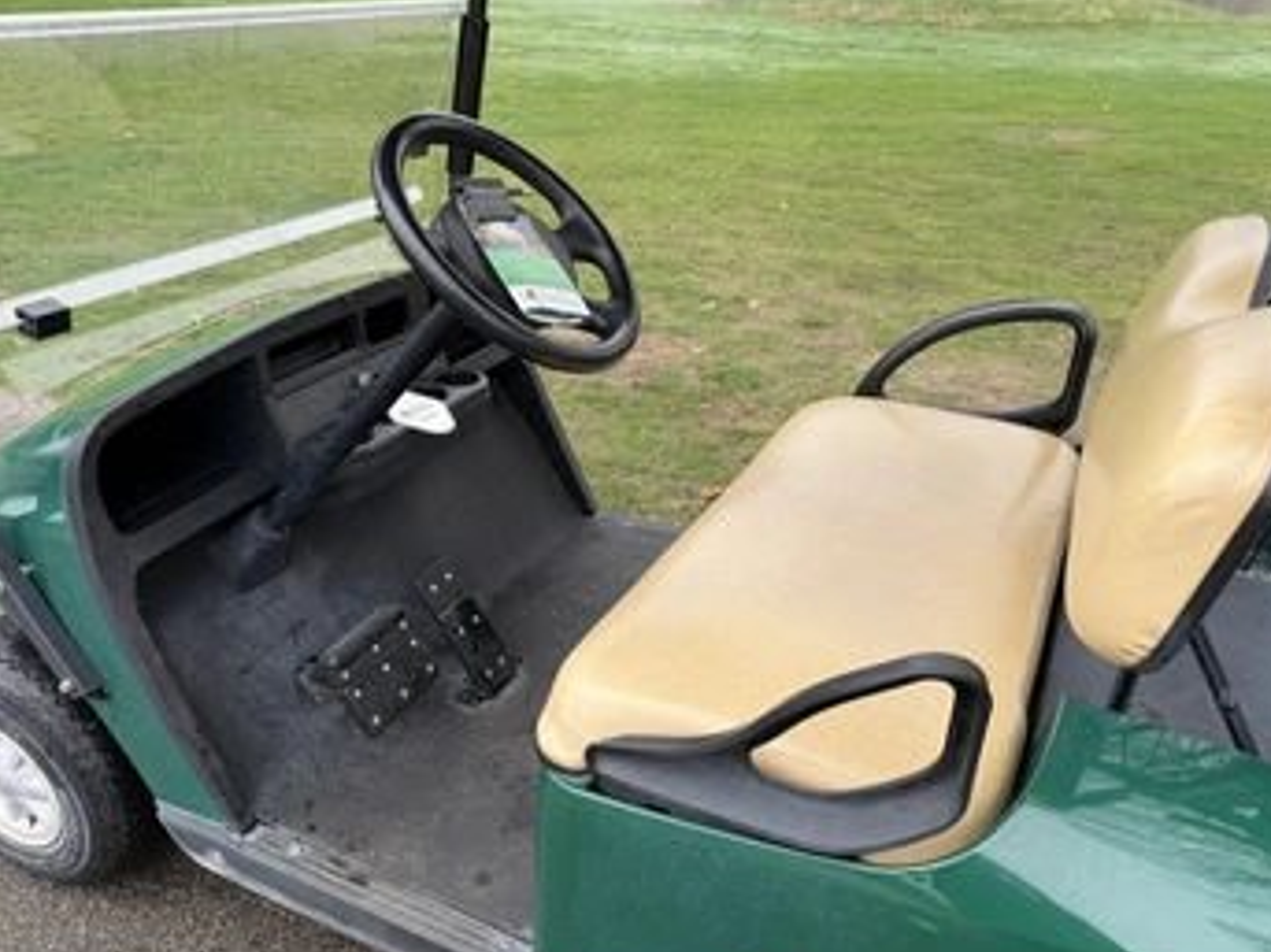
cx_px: 730
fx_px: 1028
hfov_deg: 63.1
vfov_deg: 49.5
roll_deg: +0.6
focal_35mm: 28
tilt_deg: -27.7
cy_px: 548
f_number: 1.78
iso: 80
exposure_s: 1/1018
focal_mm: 6.76
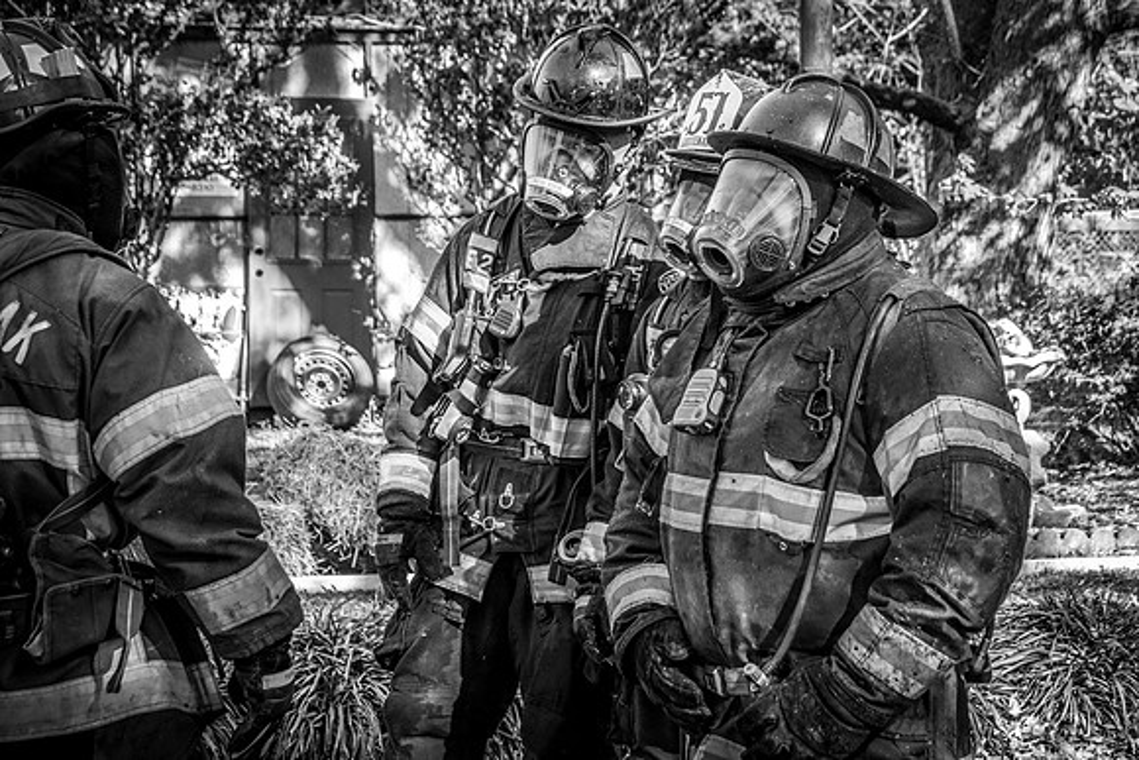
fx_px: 3975
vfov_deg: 10.9
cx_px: 636
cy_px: 336
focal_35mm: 126
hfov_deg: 16.3
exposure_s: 1/320
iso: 1250
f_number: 9
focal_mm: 75
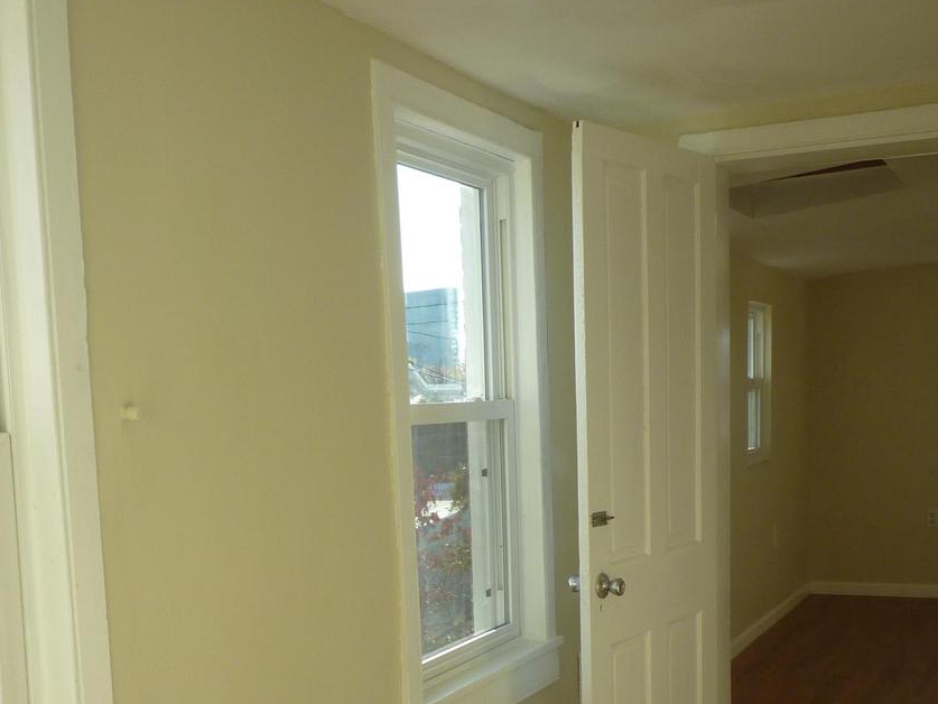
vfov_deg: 32.5
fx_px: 1165
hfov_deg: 43.2
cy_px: 577
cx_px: 312
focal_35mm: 43
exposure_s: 1/200
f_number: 2.8
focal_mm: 4.4
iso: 80
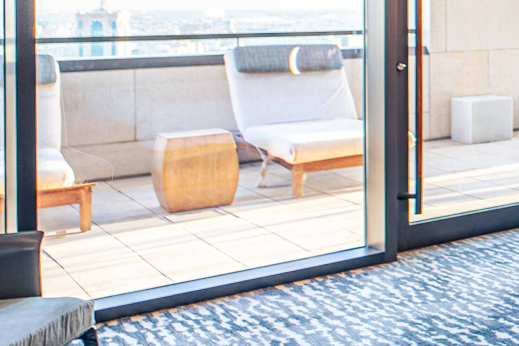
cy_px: 17
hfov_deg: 21.0
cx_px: 954
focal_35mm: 61
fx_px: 879
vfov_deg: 21.6
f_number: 8
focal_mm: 14
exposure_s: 1/250
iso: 100
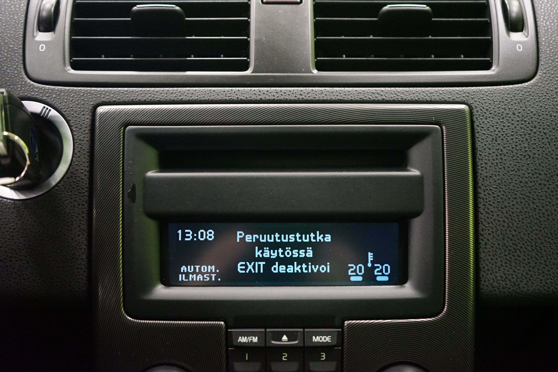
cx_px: 279
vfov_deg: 33.4
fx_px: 620
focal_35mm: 40
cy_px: 186
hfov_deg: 48.5
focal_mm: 40
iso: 6400
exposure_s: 1/20
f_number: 4
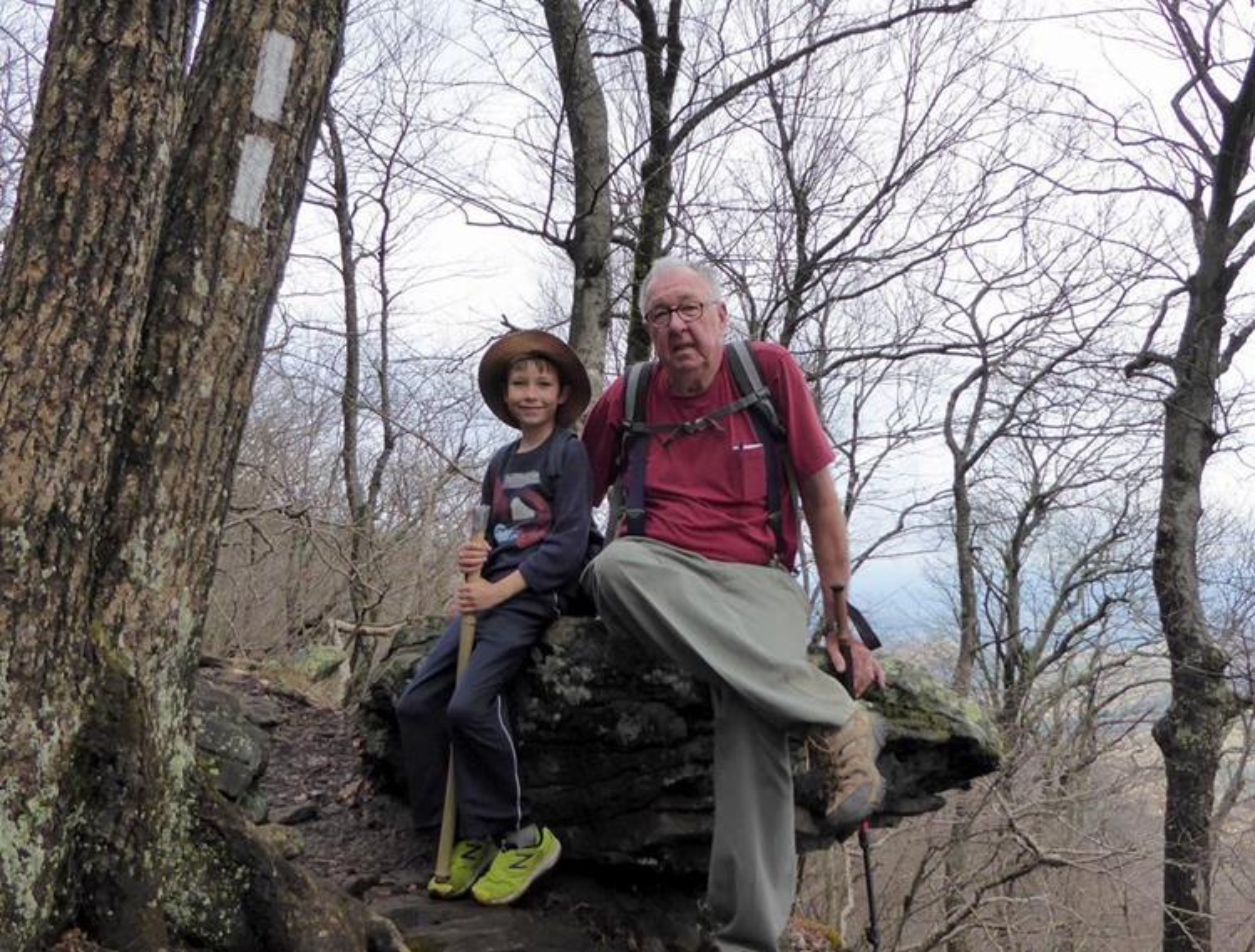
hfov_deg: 69.2
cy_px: 476
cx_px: 628
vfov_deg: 55.2
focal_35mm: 25
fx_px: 910
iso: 160
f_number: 3.3
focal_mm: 4.3
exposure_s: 1/400
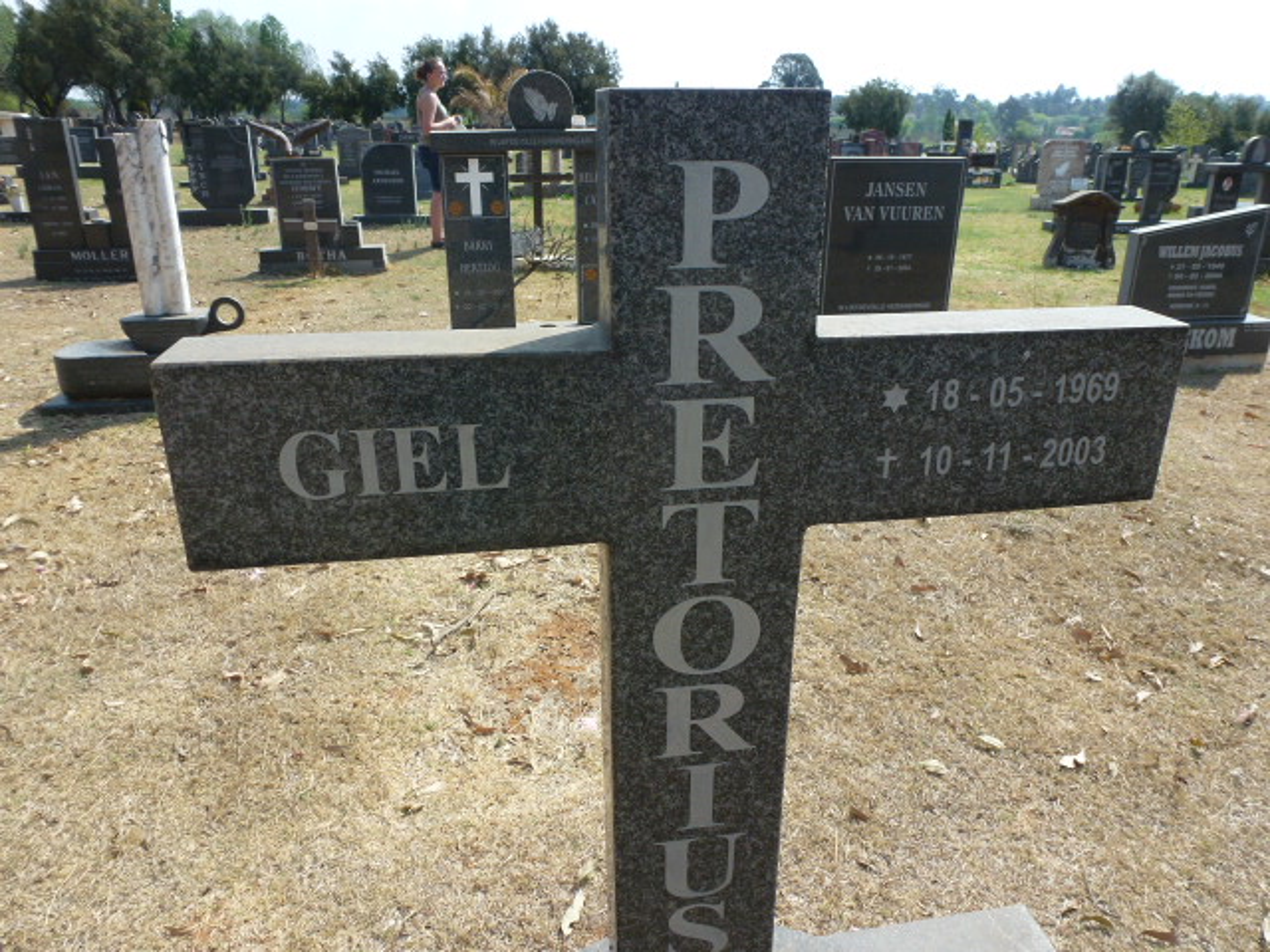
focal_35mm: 24
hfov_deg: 71.6
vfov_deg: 56.8
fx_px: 881
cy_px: 476
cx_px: 635
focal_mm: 4.3
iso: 100
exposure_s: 1/500
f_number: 4
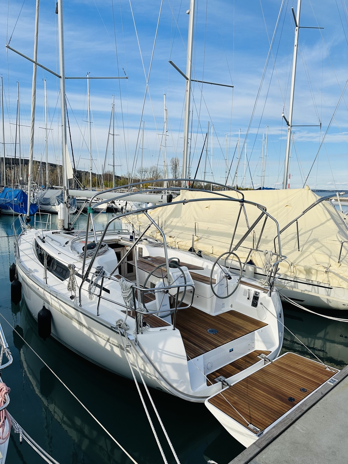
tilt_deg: -6.5
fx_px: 322
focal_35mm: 24
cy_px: 232
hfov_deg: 56.8
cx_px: 174
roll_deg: -0.3
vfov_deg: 71.6
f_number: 1.78
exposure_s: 1/4545
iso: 80
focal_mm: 6.86
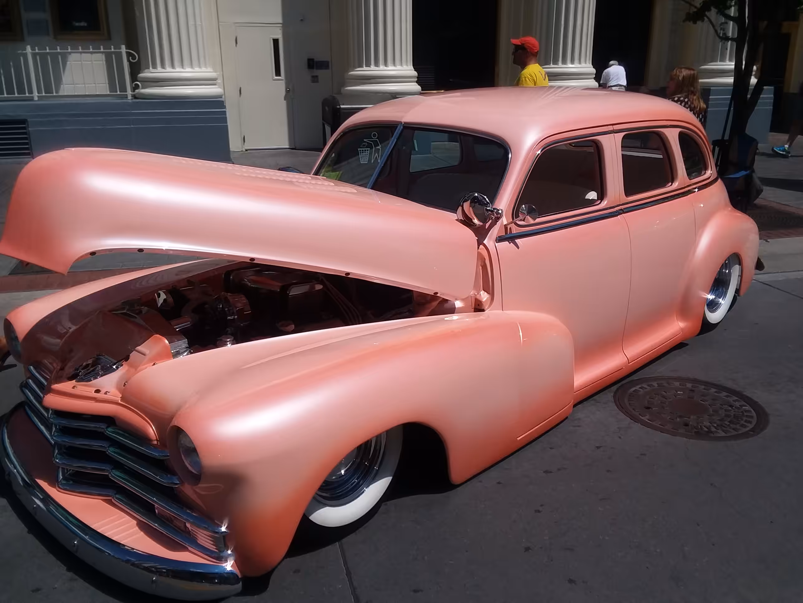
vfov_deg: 48.2
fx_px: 673
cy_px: 302
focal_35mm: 29
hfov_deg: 61.7
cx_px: 402
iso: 40
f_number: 1.9
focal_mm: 2.47
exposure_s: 1/5495
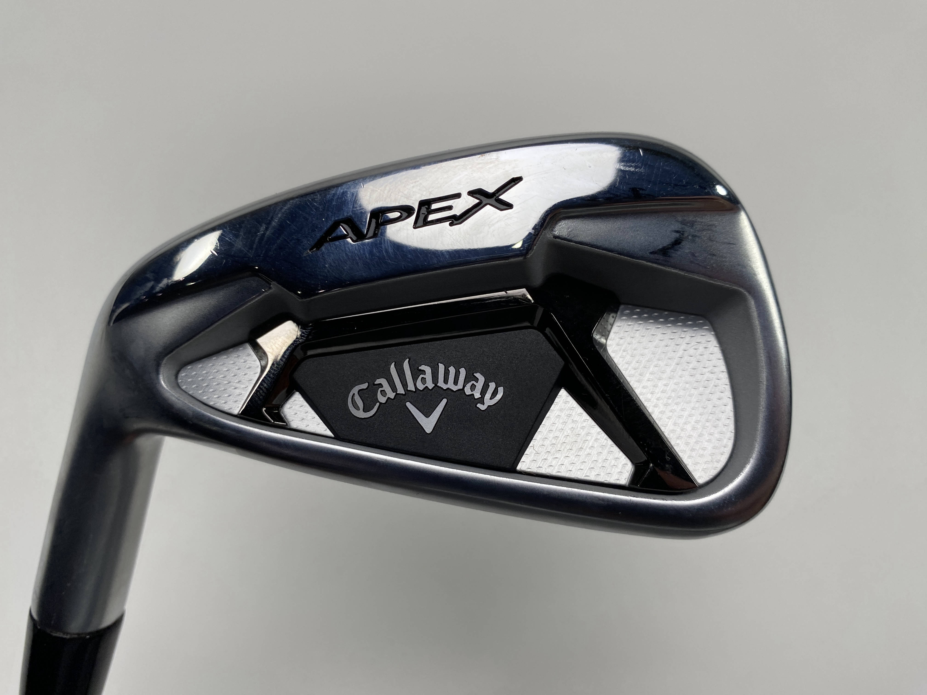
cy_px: 348
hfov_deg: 69.4
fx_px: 669
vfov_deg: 54.9
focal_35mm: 25
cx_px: 464
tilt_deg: -64.1
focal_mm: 4.25
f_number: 1.8
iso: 32
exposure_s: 1/510
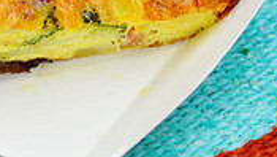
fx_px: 1817
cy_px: -122
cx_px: -85
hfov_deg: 8.6
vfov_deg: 4.9
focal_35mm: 247
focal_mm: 46
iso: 800
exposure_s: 1/3200
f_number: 5.6
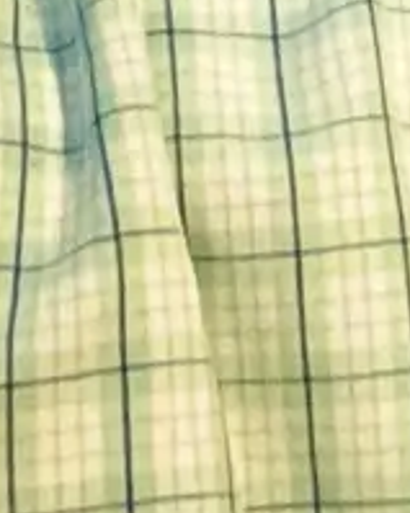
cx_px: 964
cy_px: -1181
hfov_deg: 5.3
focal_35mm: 283
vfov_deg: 6.2
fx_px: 4296
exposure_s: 1/60
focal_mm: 2.71
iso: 200
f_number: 2.2
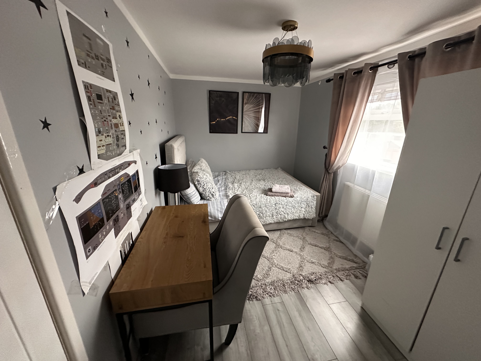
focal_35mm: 14
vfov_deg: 85.7
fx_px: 195
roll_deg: -1.3
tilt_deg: -17.4
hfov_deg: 102.1
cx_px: 240
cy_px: 180
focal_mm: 2.22
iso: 800
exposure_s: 1/60
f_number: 2.2
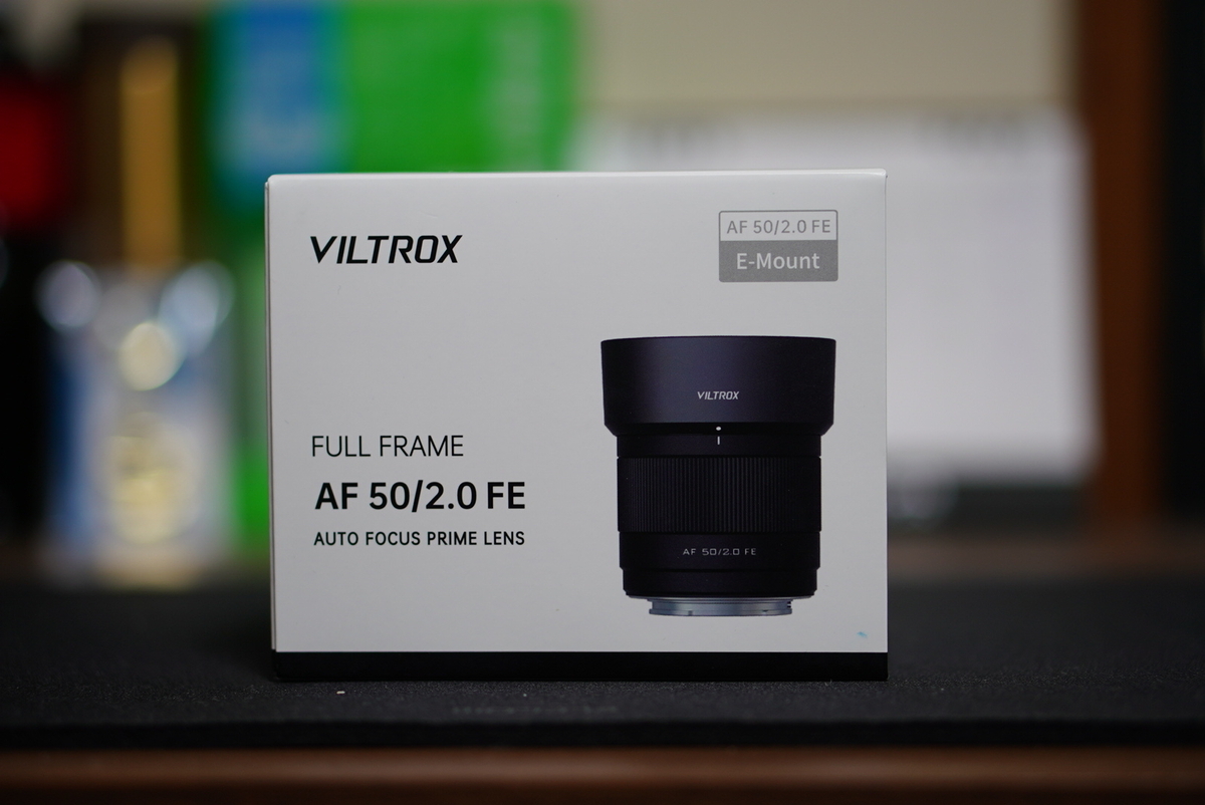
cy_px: 402
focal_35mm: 75
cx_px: 602
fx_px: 2512
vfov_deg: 18.2
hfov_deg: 27.0
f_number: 1.8
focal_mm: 50
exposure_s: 1/60
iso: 125
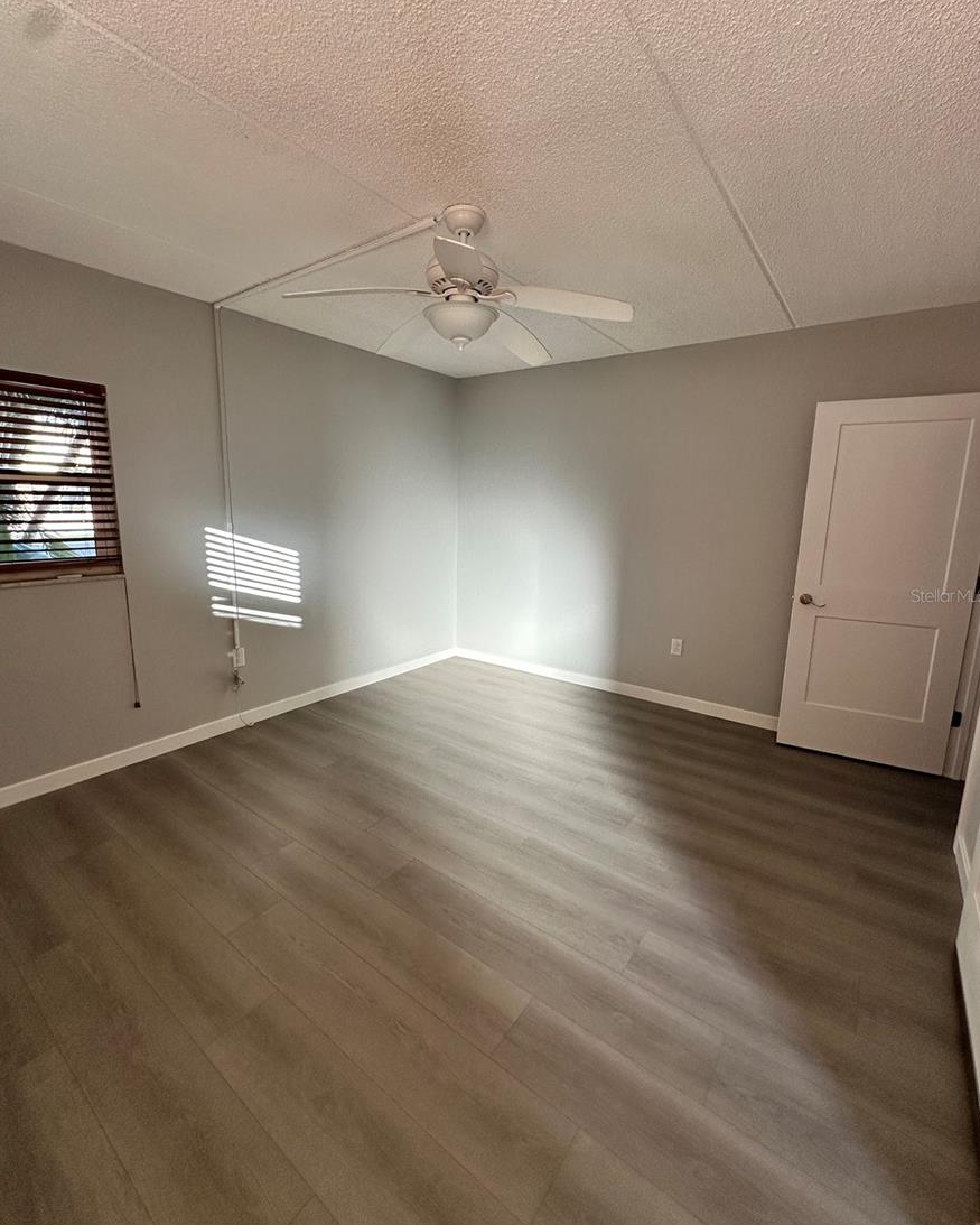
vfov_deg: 96.8
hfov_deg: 84.1
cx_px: 486
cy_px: 595
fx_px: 544
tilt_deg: -8.4
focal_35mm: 15
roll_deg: -1.3
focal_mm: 2.22
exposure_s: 1/99
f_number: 2.2
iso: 100
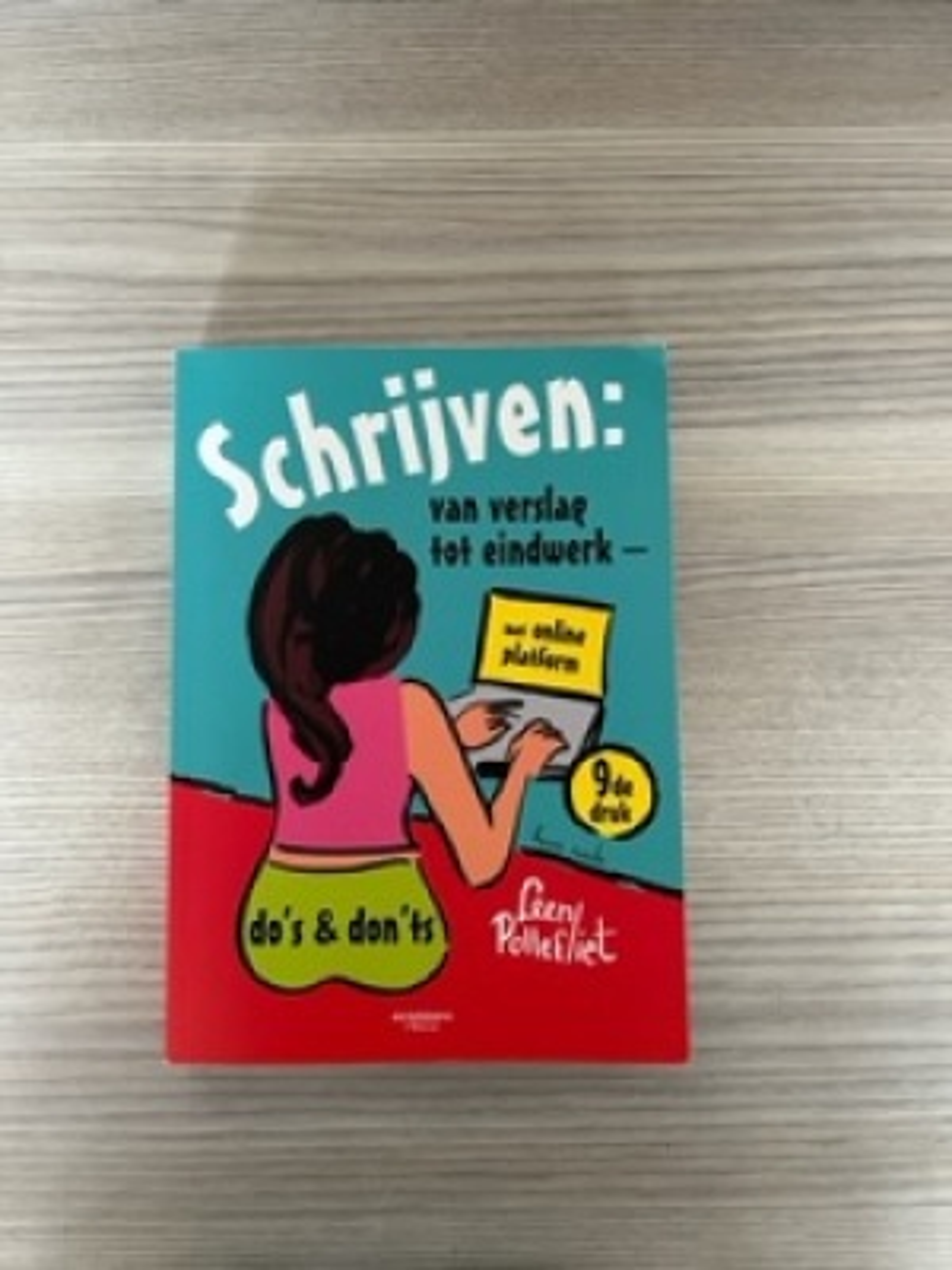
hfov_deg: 53.1
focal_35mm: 26
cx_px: 476
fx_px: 953
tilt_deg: -84.5
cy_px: 635
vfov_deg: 67.3
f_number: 1.5
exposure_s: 1/60
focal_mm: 5.7
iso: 320
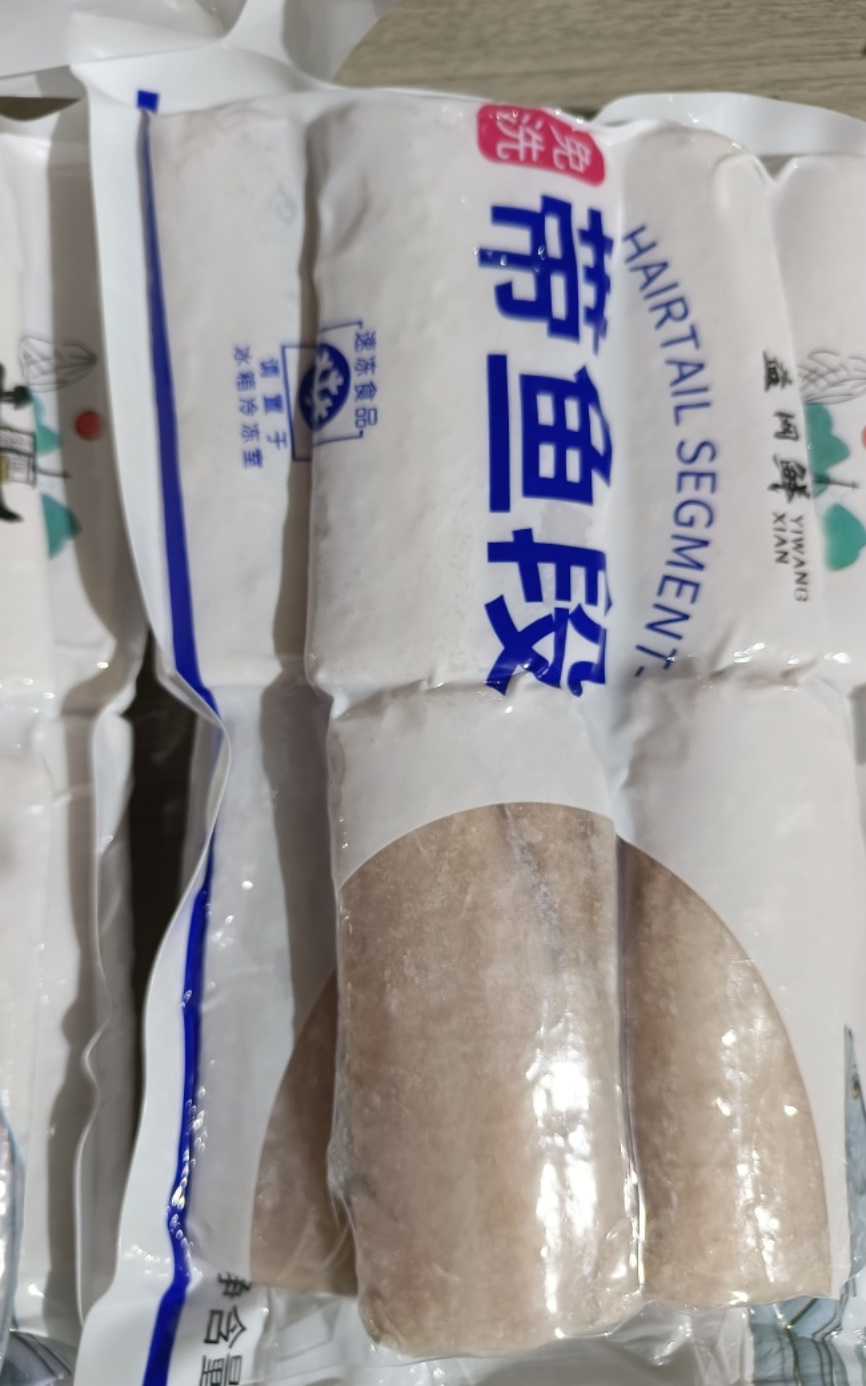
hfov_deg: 49.2
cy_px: 698
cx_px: 397
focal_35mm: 25
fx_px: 944
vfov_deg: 72.5
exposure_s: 1/33.3
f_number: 1.88
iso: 1712
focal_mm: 5.59
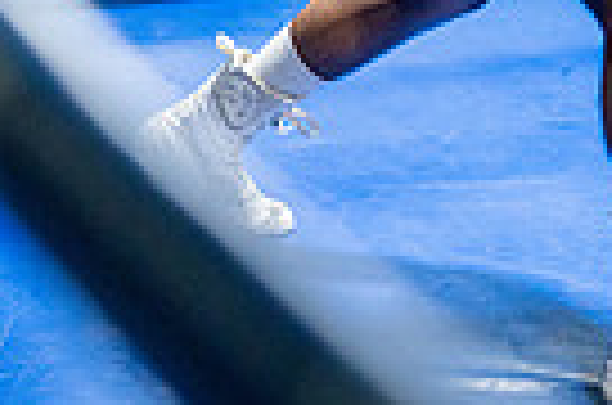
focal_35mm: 214
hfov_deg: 9.5
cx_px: 711
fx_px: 3630
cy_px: -403
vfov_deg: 6.2
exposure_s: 1/800
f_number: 2
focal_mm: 50
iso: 4000
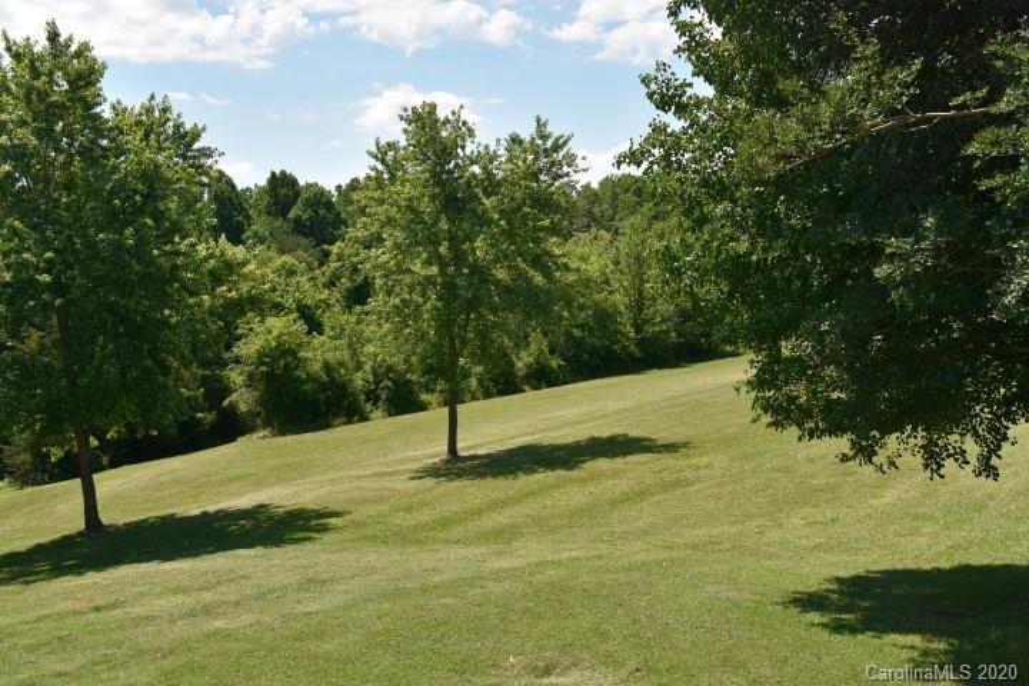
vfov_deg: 34.2
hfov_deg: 49.6
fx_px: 1115
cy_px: 343
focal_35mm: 39
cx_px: 514
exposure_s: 1/500
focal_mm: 26
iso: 250
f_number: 8
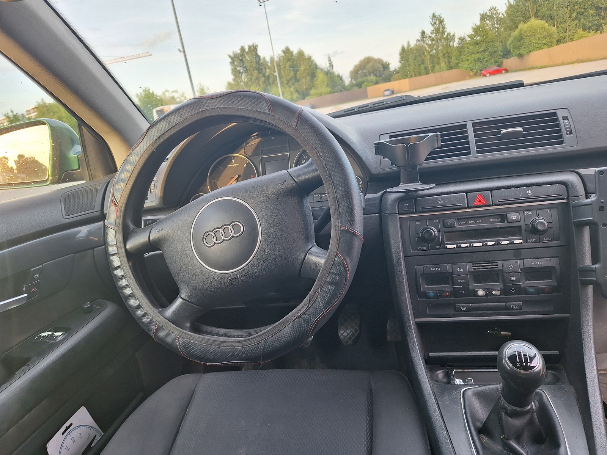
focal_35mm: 23
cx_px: 304
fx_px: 403
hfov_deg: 73.9
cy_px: 228
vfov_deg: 58.9
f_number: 1.8
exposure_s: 1/100
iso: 80
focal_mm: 5.54
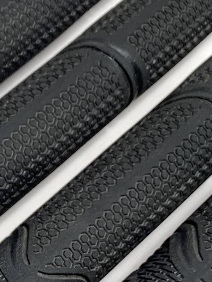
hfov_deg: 10.3
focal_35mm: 131
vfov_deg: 14.3
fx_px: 1070
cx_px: -230
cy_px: 392
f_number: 1.8
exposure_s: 1/120
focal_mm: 4.25
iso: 50
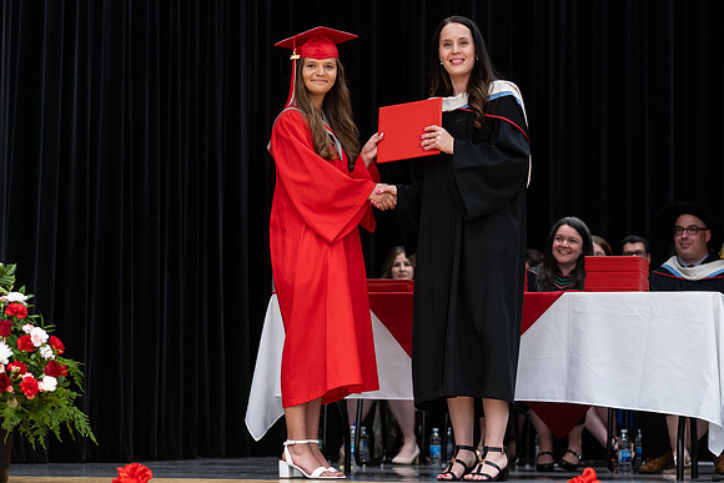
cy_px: 249
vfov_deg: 12.2
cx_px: 362
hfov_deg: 18.2
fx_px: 2257
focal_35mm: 112
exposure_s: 1/200
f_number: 2.8
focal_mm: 85
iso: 1000
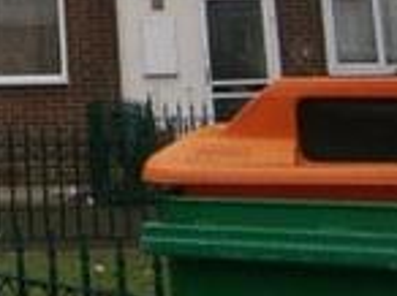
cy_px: -223
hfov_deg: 19.1
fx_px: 1088
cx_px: -121
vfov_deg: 13.9
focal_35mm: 95
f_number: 2.8
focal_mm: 4.7
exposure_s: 1/320
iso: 80
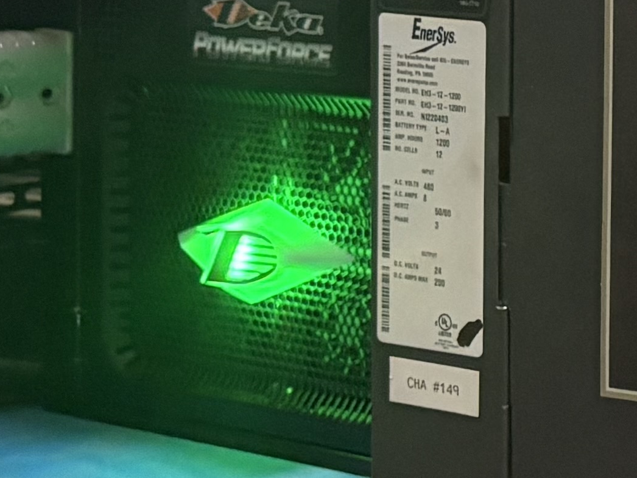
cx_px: 1334
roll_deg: +0.1
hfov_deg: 12.1
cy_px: -84
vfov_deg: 10.3
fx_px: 2612
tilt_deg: -2.7
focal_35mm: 142
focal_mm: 5.96
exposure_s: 1/60
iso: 400
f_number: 1.6
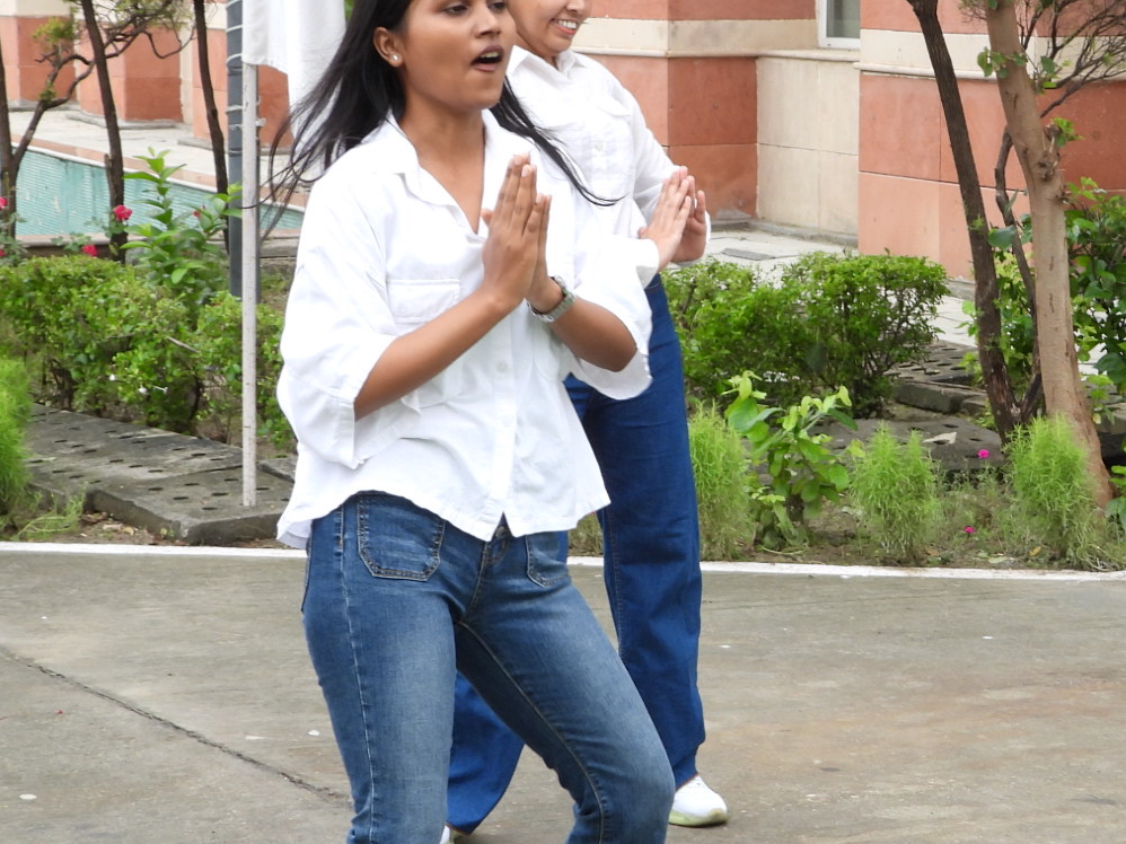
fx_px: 3480
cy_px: 455
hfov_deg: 18.2
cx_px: 938
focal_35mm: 107
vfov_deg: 13.8
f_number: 3.2
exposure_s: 1/250
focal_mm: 8.5
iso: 100
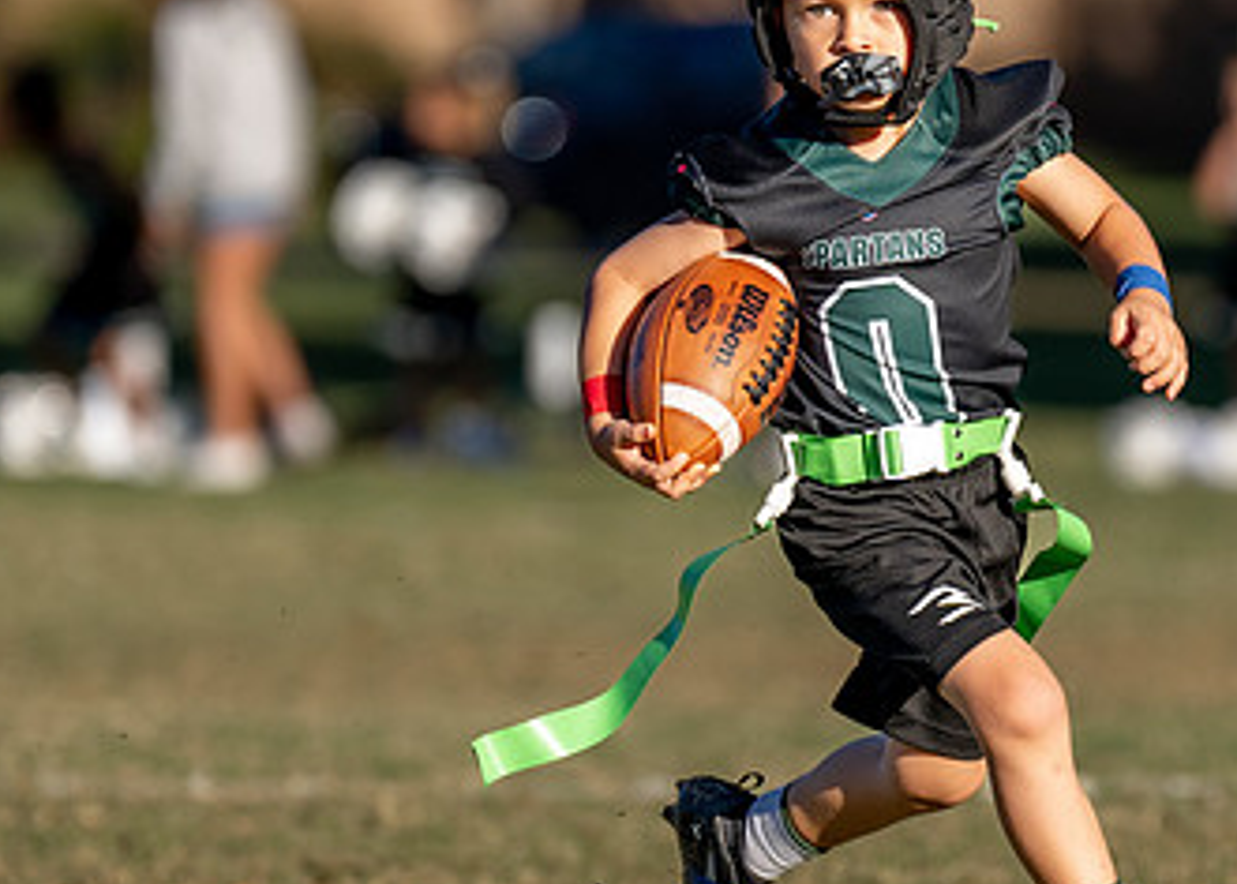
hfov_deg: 3.0
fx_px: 24005
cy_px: 477
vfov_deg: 2.1
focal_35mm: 683
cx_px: 650
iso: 100
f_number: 2.8
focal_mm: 200
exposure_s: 1/2000
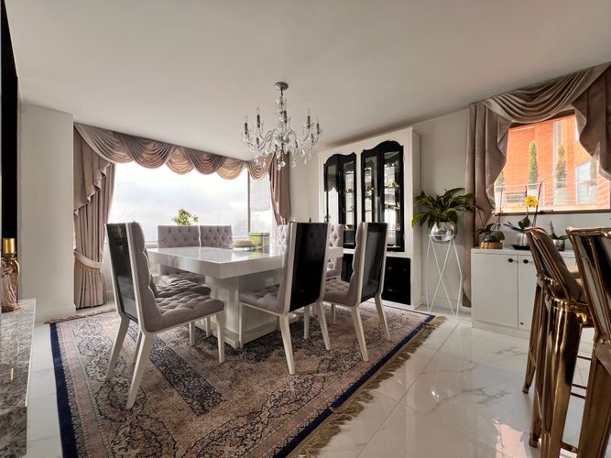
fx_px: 229
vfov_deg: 89.9
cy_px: 229
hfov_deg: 106.2
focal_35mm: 13
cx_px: 306
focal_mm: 1.57
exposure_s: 1/99
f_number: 1.8
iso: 40
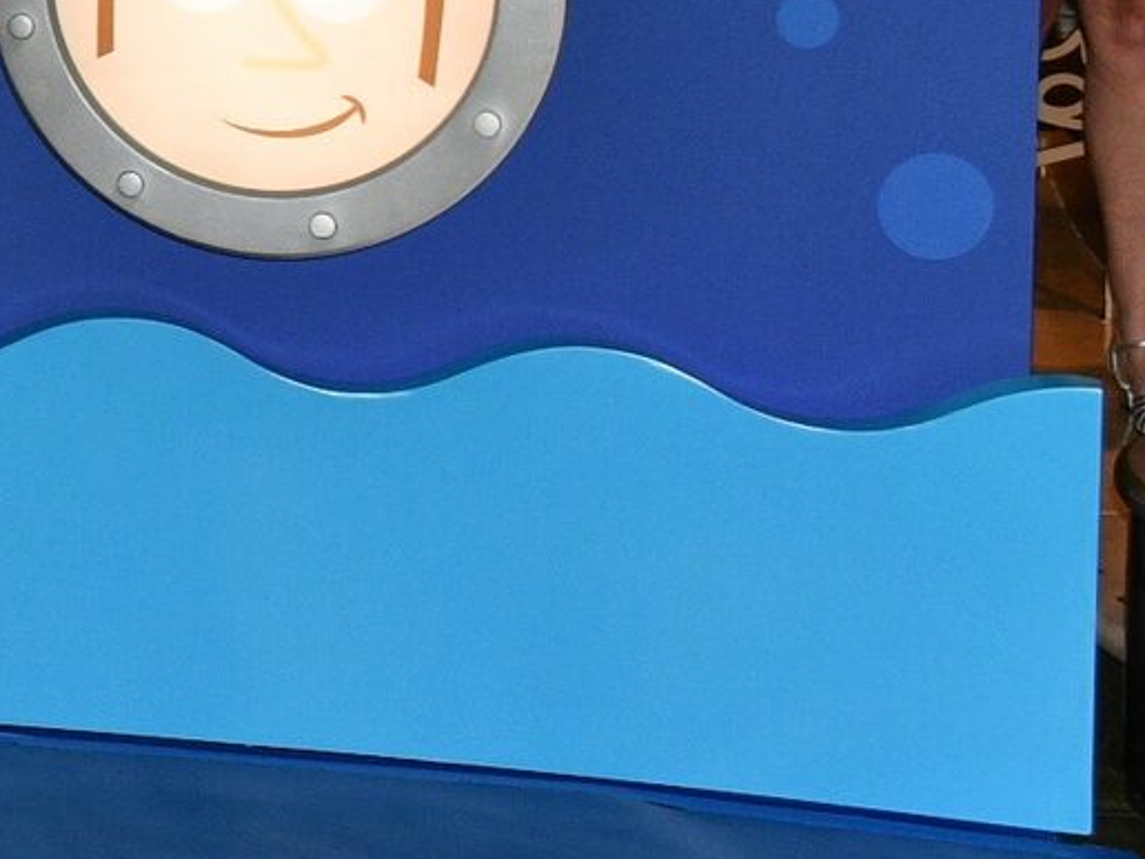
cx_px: -1194
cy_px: -366
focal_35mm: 152
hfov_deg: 11.6
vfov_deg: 9.5
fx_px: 5028
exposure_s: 1/60
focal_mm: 23
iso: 640
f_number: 5.6
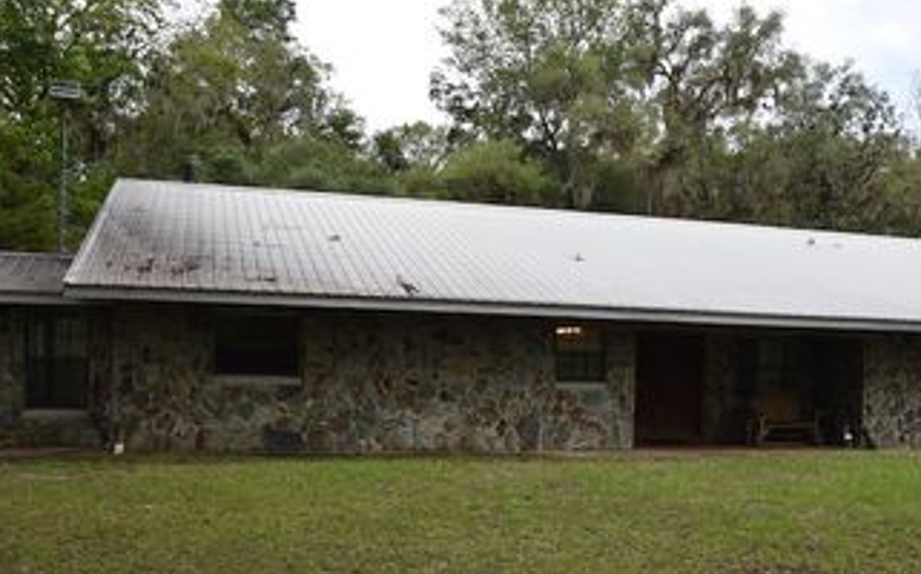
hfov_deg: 48.1
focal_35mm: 41
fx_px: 1028
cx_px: 537
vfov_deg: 31.1
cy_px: 343
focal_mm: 30
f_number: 13
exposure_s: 1/640
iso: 1250
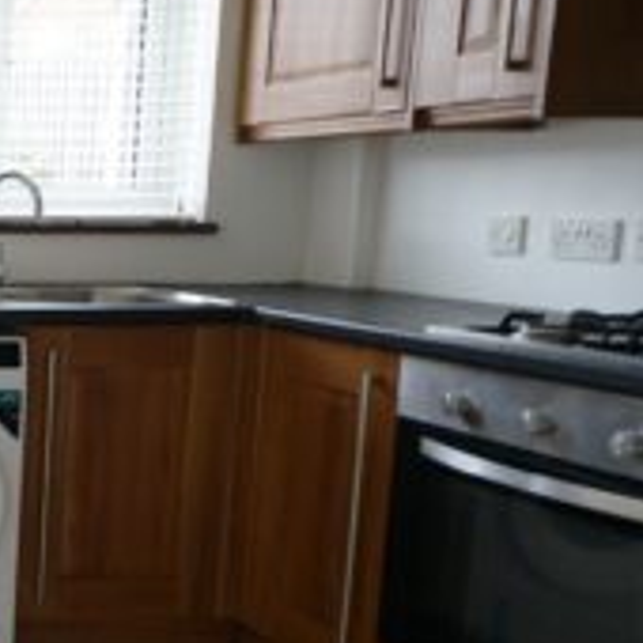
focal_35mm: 48
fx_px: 1009
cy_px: 333
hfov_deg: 24.5
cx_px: -393
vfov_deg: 35.4
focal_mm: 16
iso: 500
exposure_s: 1/30
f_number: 5.6
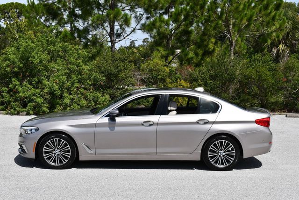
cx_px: 150
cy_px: 100
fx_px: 432
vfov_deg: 26.0
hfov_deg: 38.2
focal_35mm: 52
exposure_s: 1/320
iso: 100
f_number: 9
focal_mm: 26
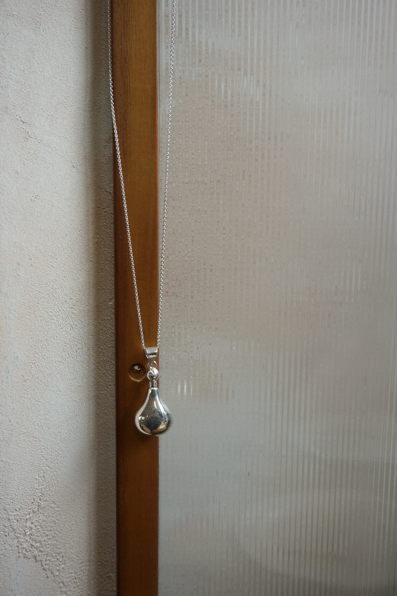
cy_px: 298
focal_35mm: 38
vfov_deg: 51.3
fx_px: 620
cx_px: 198
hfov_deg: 35.5
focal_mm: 25
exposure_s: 1/60
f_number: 5
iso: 100
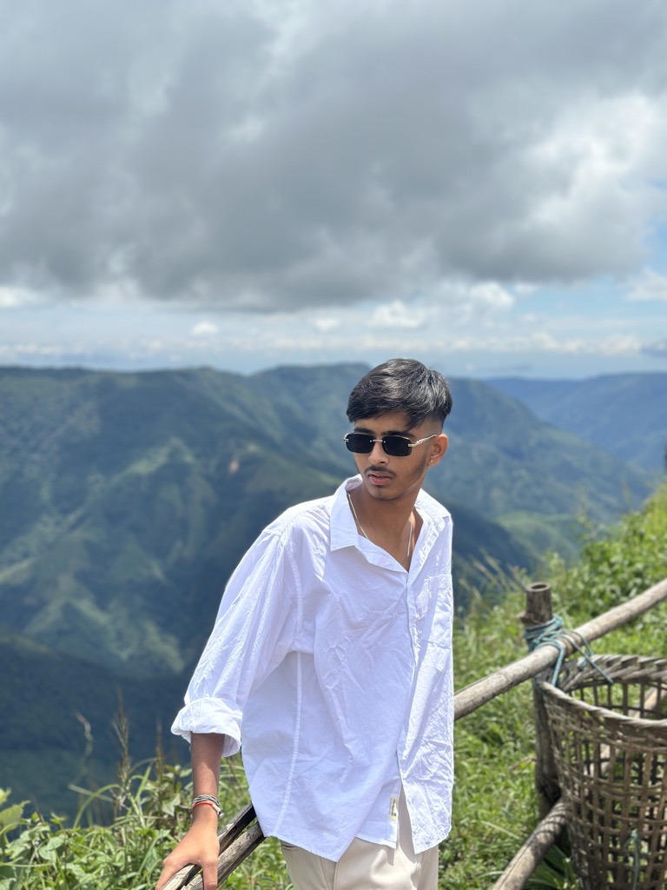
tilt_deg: -5.5
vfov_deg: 39.7
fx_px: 1233
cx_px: 334
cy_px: 445
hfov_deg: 30.3
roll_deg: -1.6
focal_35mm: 48
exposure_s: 1/7634
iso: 100
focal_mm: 6.86
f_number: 1.78
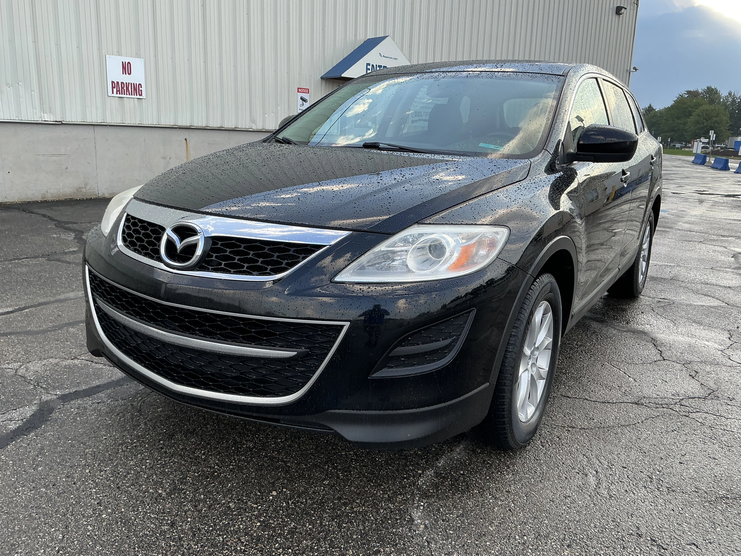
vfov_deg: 49.7
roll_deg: -1.2
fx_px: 599
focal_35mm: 28
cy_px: 278
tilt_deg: -13.2
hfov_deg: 63.4
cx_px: 370
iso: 20
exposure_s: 1/223
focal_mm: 3
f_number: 1.8
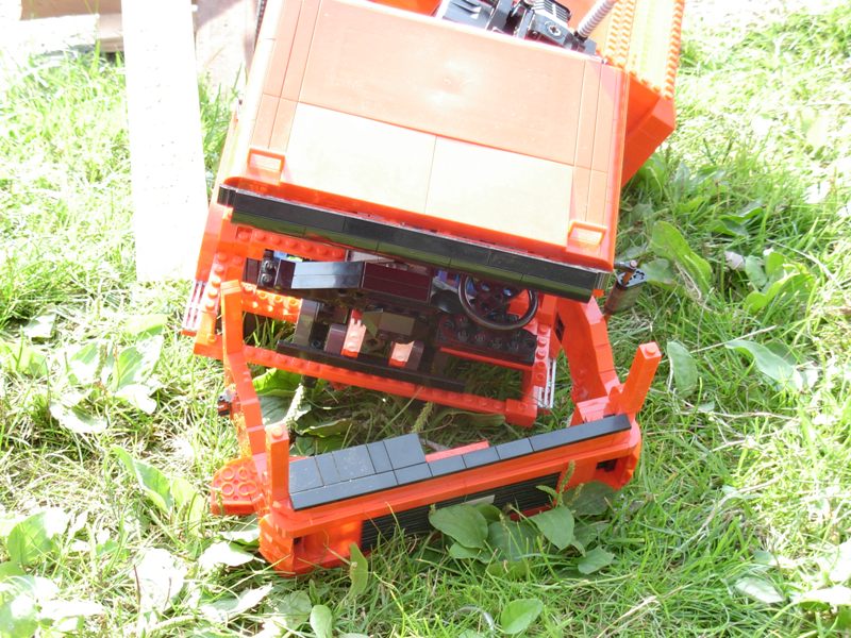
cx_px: 426
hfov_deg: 25.7
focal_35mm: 76
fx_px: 1868
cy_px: 319
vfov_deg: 19.4
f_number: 3.6
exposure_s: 1/67.8
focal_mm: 12.5
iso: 79
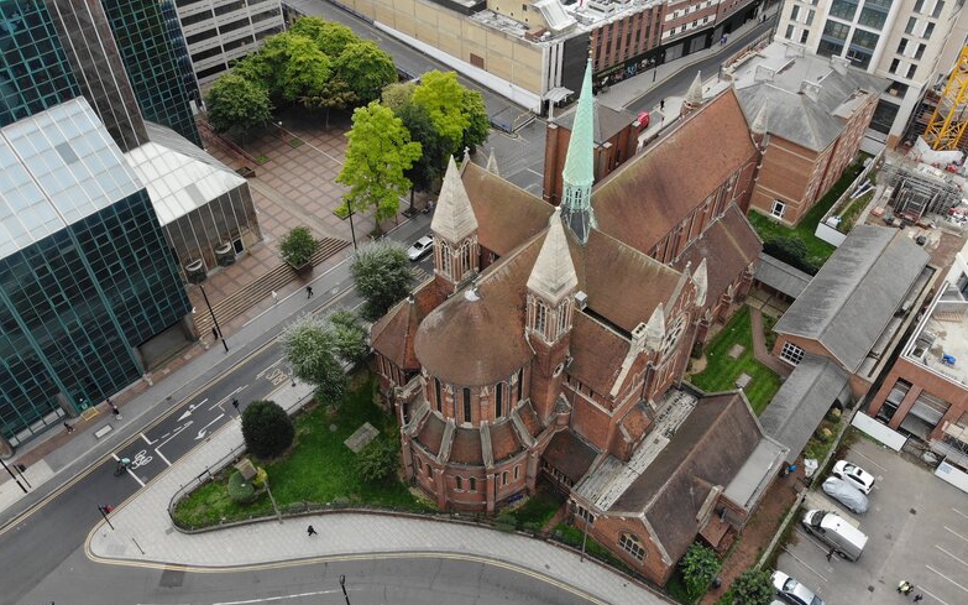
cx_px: 490
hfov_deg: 70.4
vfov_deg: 47.5
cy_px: 271
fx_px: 686
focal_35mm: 26
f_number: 2.8
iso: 100
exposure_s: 1/240
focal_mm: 4.5
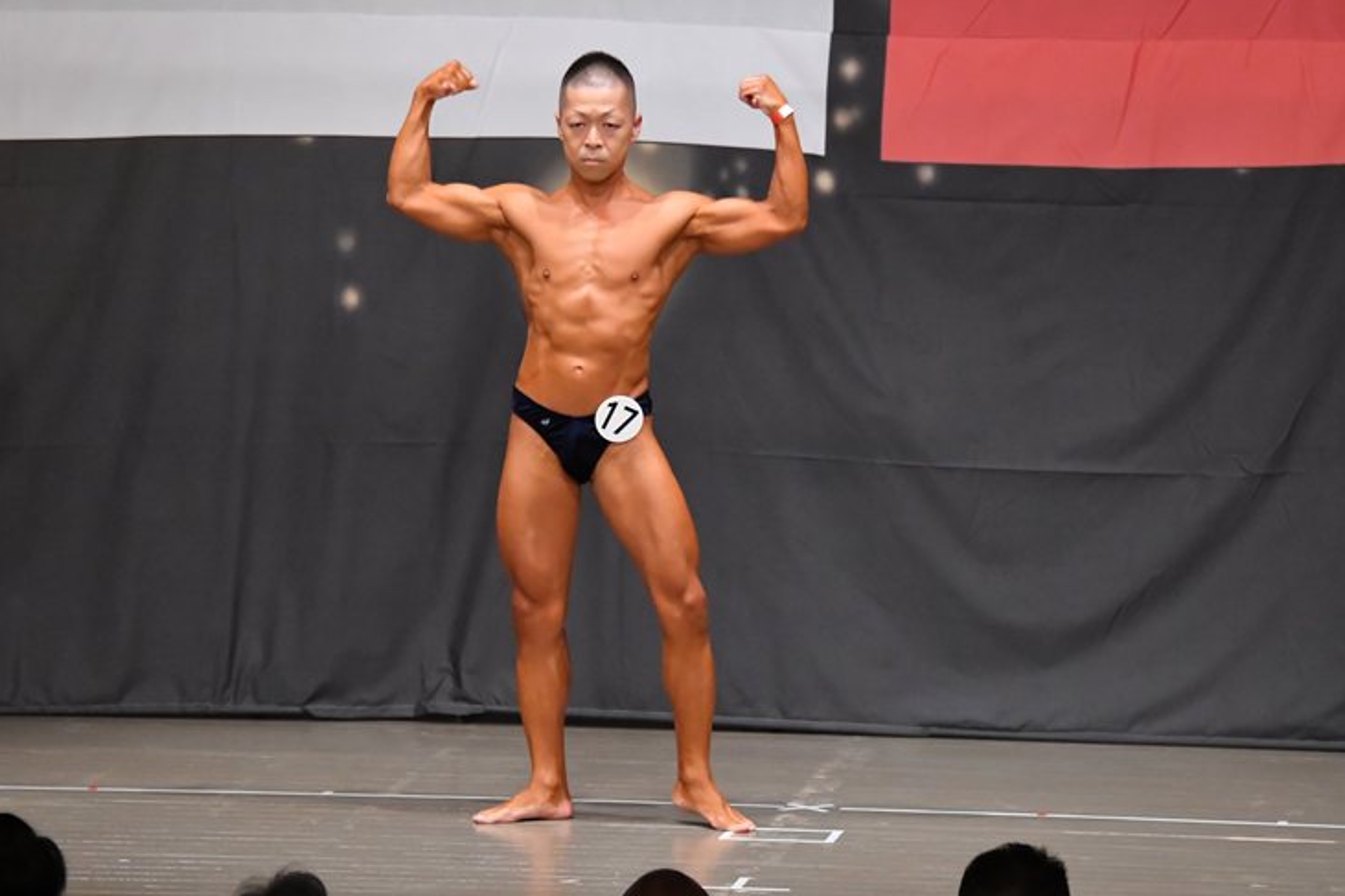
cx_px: 649
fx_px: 8591
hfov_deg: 9.0
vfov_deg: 6.0
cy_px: 443
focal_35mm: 230
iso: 6400
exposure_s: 1/400
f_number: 5.6
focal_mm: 145
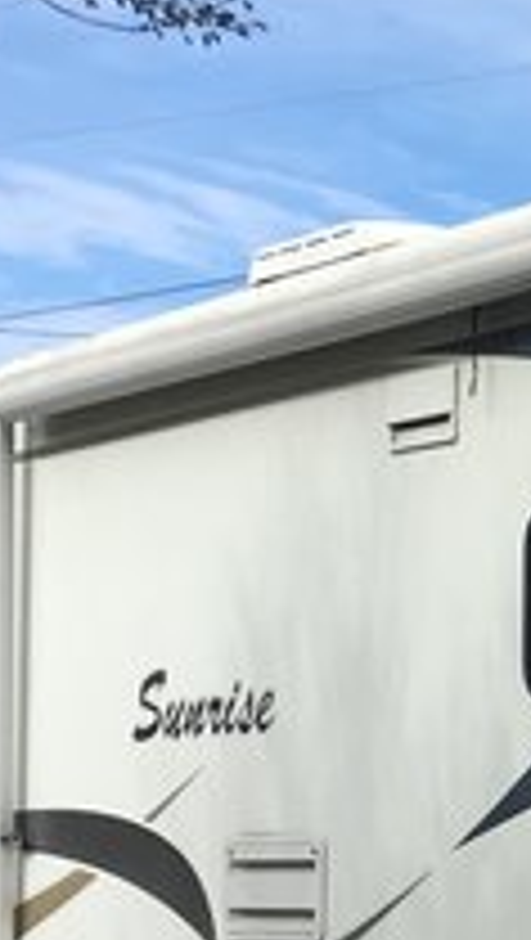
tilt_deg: +0.2
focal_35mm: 121
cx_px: 1346
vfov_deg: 17.4
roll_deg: -1.3
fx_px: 3020
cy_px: 891
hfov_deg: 8.9
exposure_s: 1/1304
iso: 25
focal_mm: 4.15
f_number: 2.2
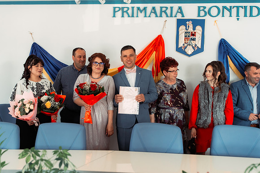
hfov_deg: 44.3
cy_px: 66
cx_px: 99
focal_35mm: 44
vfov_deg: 30.4
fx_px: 317
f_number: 3.2
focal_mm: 35
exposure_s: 1/125
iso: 1600
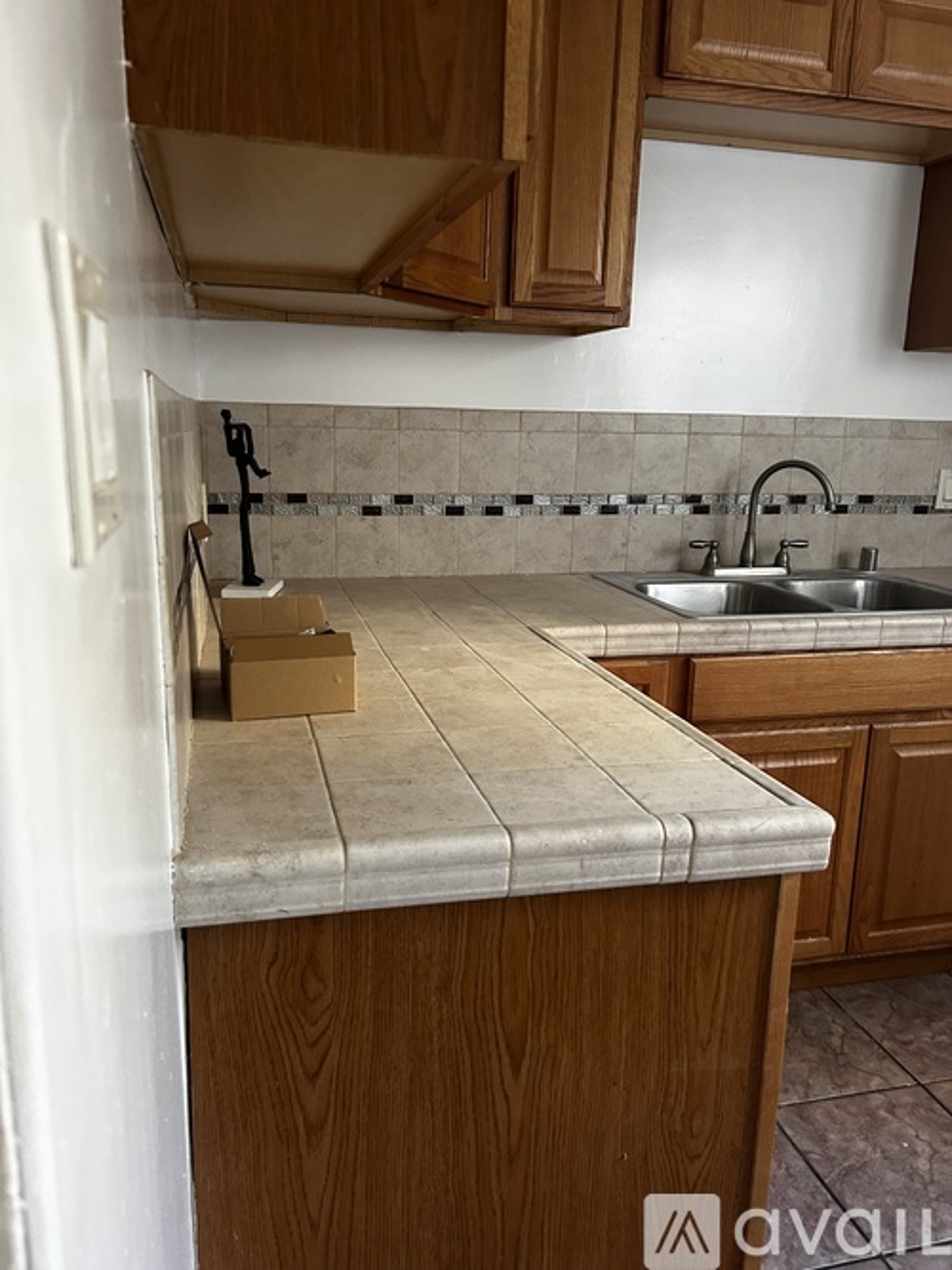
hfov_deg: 53.0
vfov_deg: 67.3
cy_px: 635
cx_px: 476
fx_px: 954
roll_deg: -2.0
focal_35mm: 26
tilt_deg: -11.1
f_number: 1.5
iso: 250
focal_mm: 5.7
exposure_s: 1/60
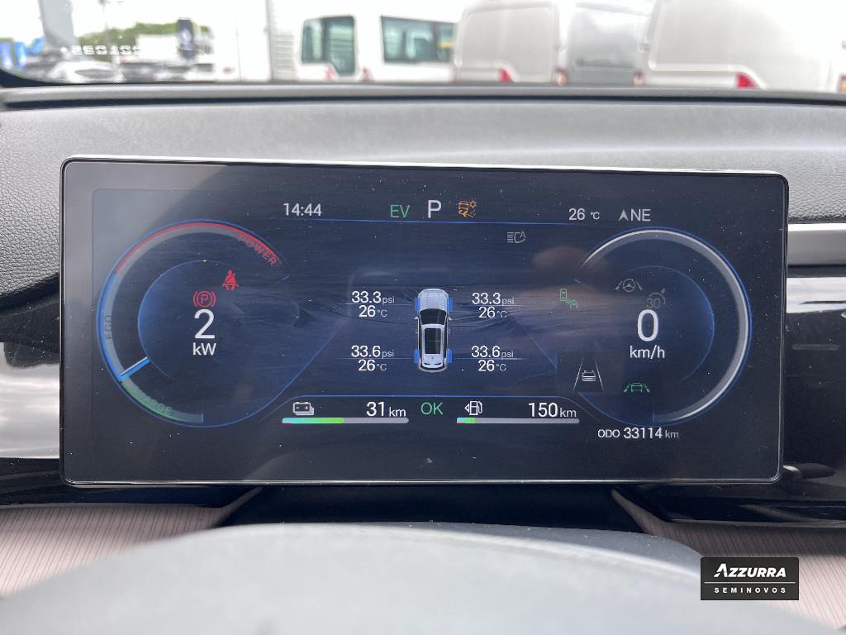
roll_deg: +0.5
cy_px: 318
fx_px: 635
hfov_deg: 67.3
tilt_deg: -21.8
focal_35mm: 26
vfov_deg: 53.1
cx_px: 423
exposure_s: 1/121
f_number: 1.6
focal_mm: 5.1
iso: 40
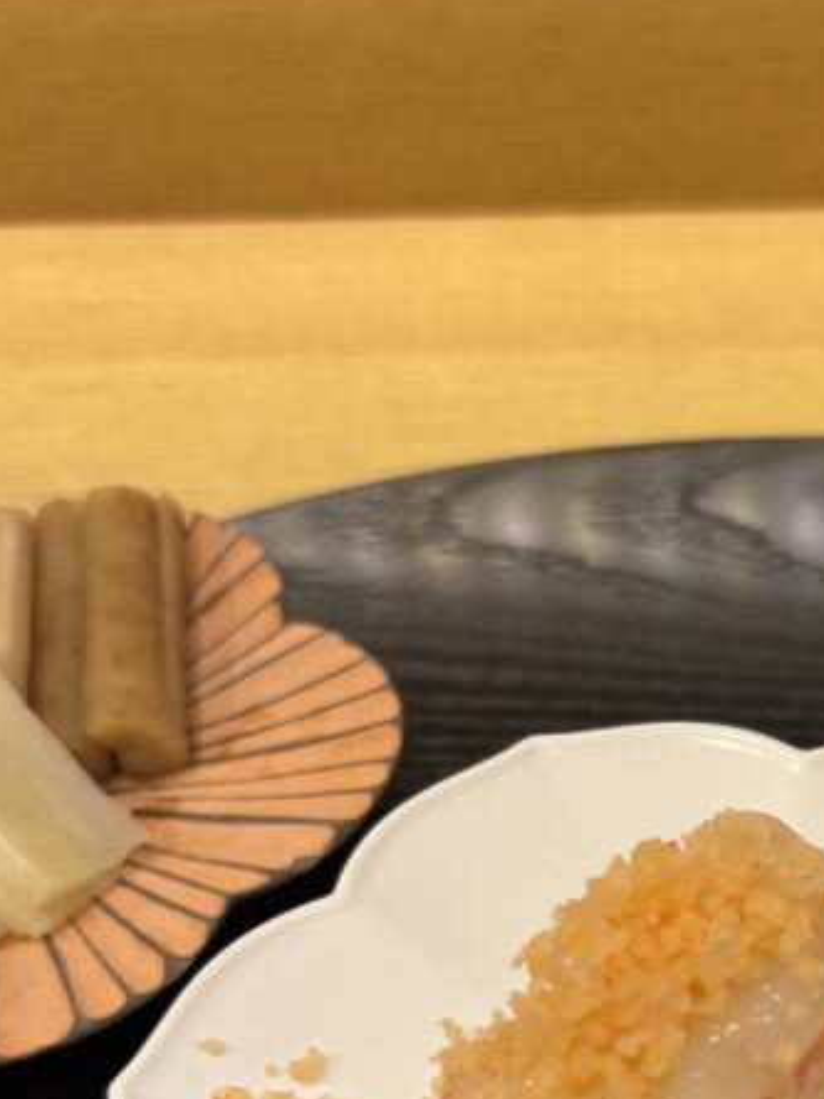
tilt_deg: -49.2
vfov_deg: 30.7
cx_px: 740
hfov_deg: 23.8
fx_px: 1904
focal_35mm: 60
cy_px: 998
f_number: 1.6
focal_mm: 5.96
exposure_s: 1/56
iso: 160
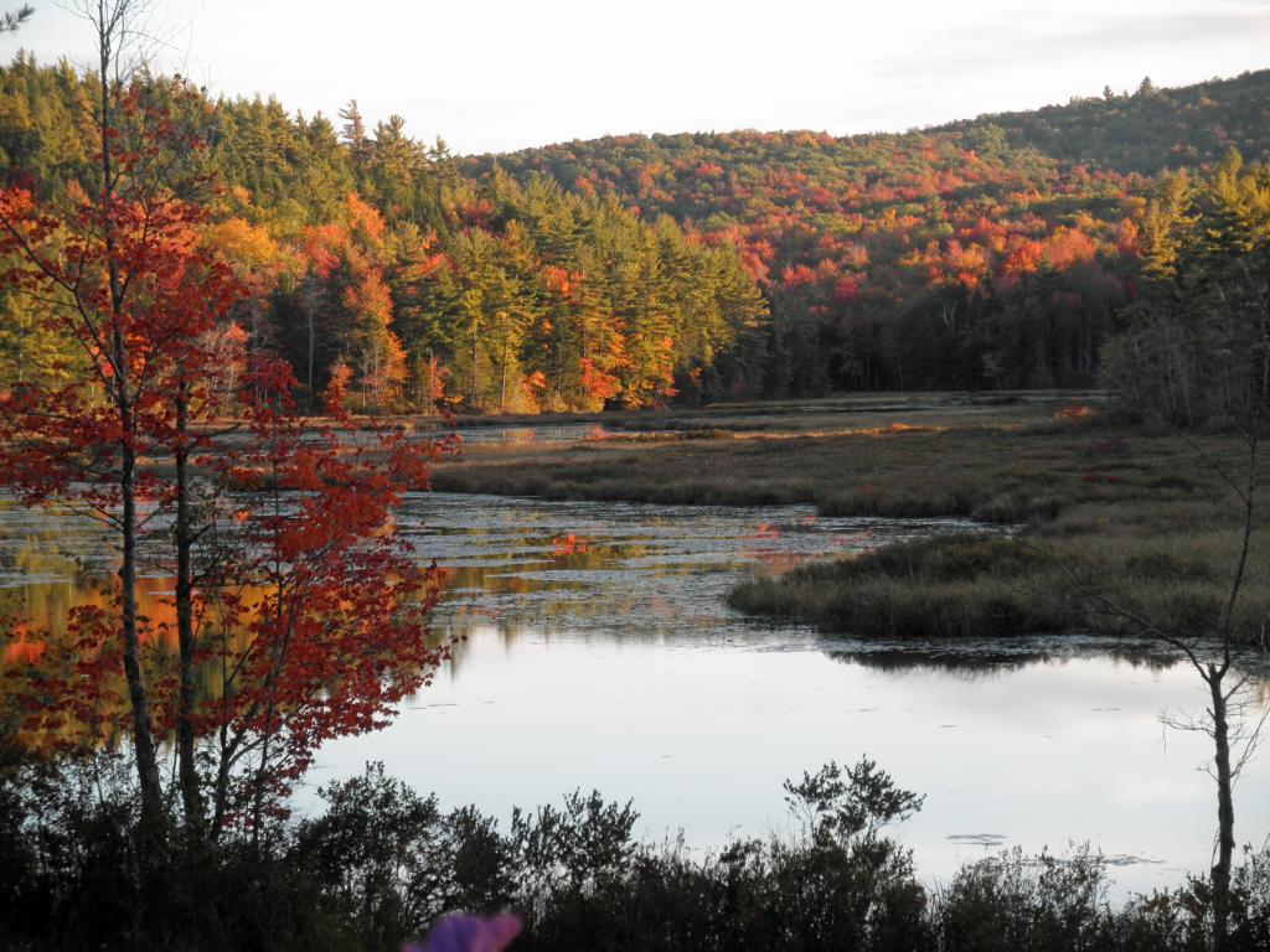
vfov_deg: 13.7
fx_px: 3962
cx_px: 635
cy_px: 476
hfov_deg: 18.2
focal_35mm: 108
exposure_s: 1/125
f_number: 4.4
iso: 80
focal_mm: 19.1
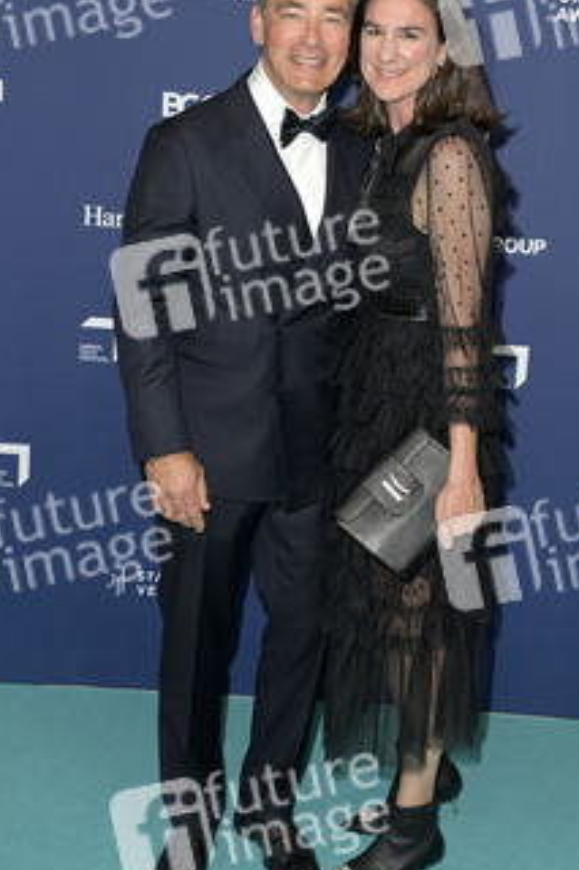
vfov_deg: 33.4
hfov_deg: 22.6
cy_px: 411
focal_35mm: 60
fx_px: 1449
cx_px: 329
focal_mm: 48
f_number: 6.3
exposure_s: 1/250
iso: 800
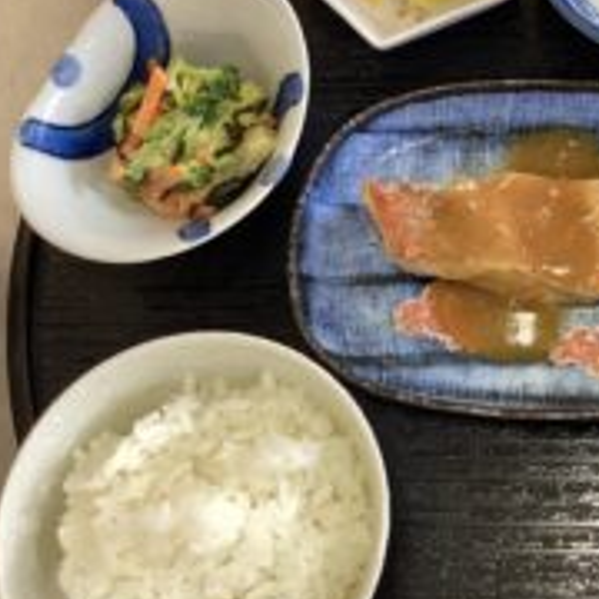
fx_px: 1116
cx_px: 581
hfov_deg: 28.4
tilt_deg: -72.6
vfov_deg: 30.0
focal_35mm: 57
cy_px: 261
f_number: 2.4
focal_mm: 3.3
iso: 320
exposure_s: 1/40
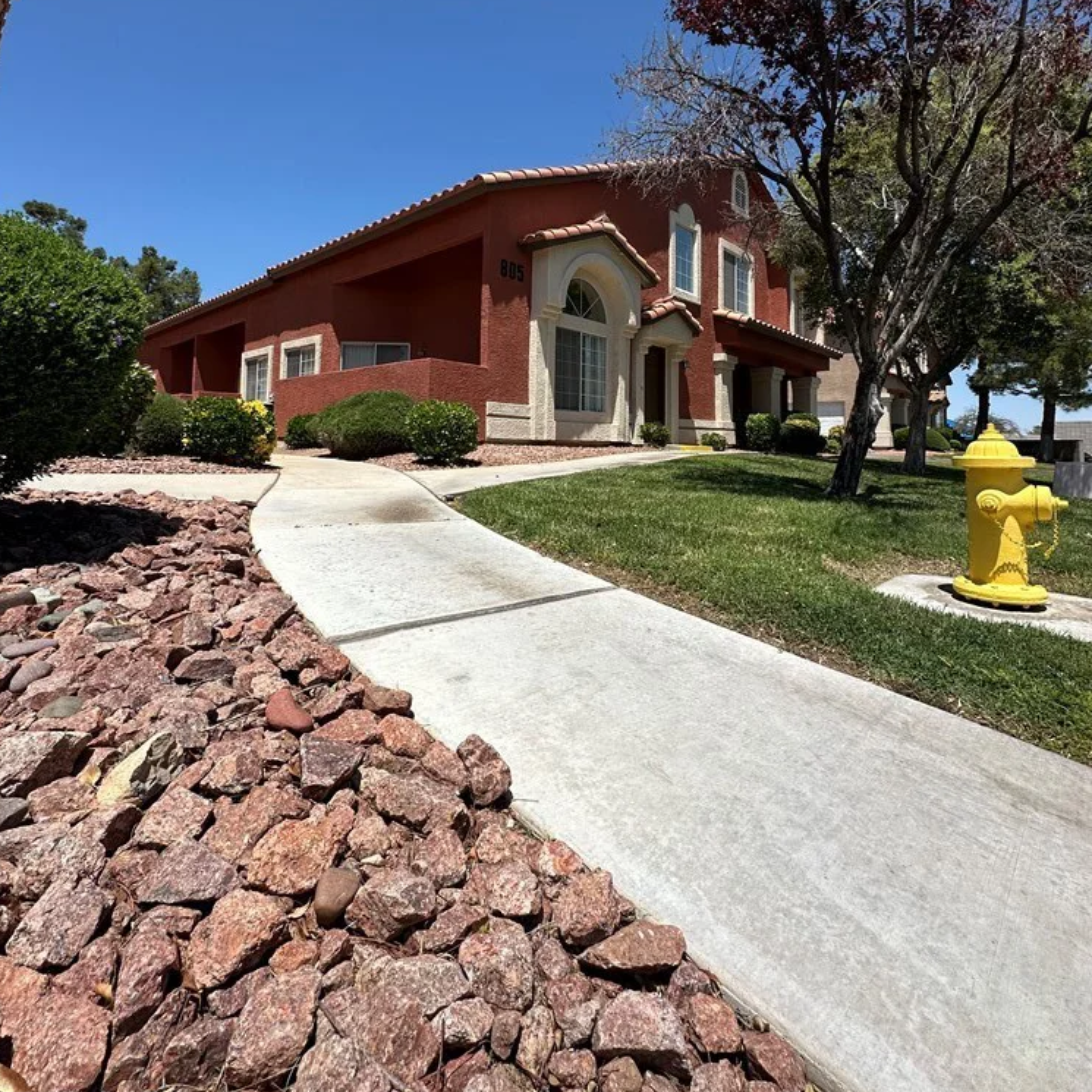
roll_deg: -1.6
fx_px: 607
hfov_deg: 84.0
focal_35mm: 17
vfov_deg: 82.2
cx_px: 553
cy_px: 400
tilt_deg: +4.7
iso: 50
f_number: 2.2
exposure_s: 1/2959
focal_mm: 2.22
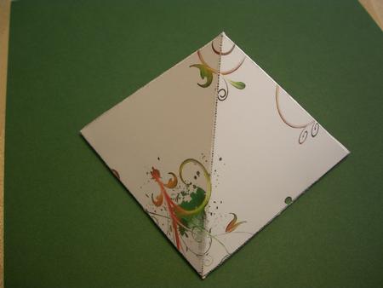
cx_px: 192
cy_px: 144
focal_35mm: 35
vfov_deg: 40.7
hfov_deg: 52.6
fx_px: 387
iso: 80
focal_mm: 6.3
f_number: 3.1
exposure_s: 1/80
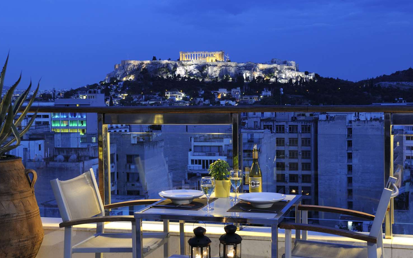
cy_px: 129
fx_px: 765
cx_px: 205
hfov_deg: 30.2
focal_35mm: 68
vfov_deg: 19.1
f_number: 7.1
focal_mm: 44
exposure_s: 2
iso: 200
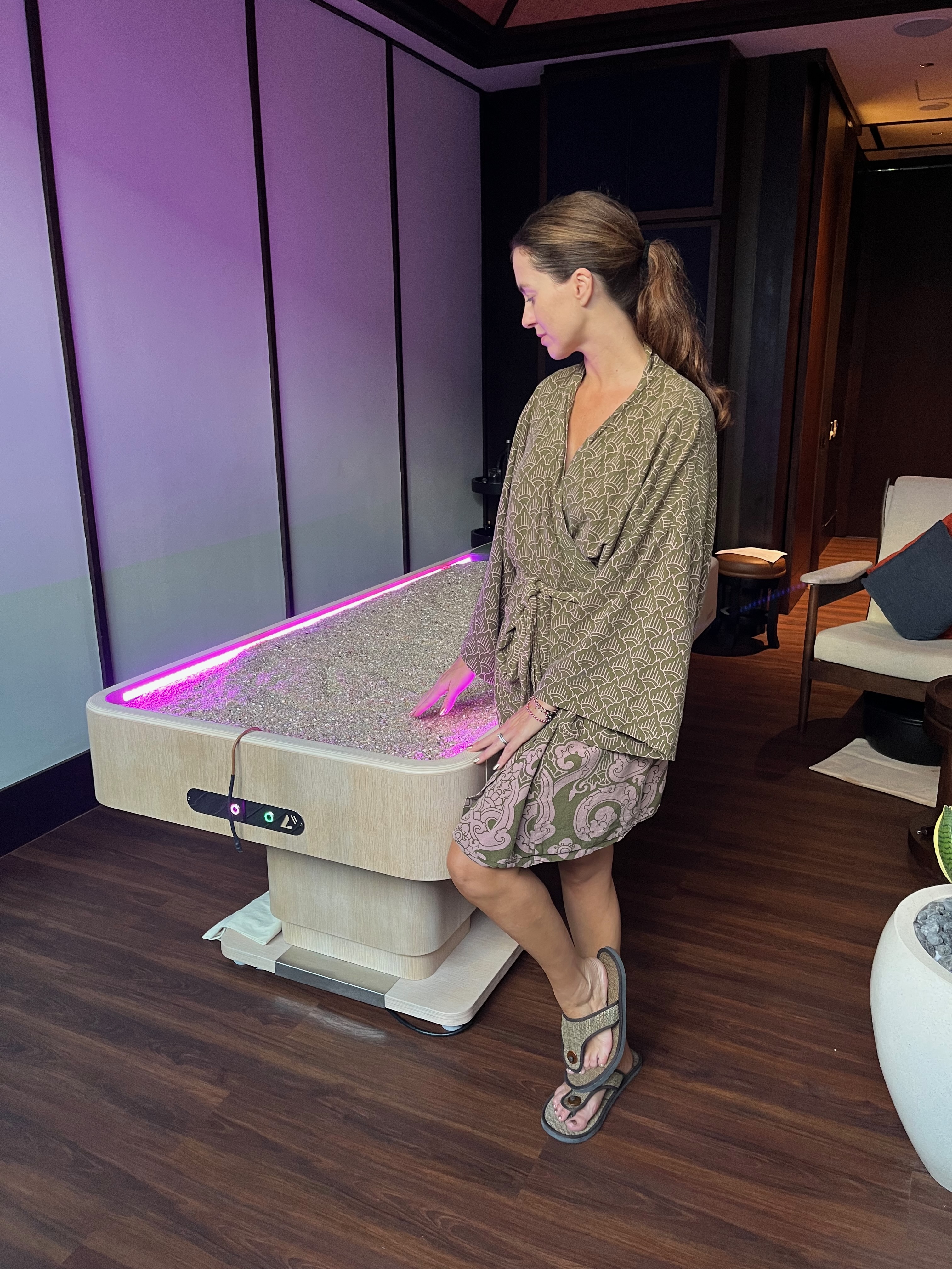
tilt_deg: -13.5
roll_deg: +0.5
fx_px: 953
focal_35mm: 26
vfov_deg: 67.3
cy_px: 634
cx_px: 476
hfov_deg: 53.1
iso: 160
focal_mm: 5.1
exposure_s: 1/50
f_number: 1.6
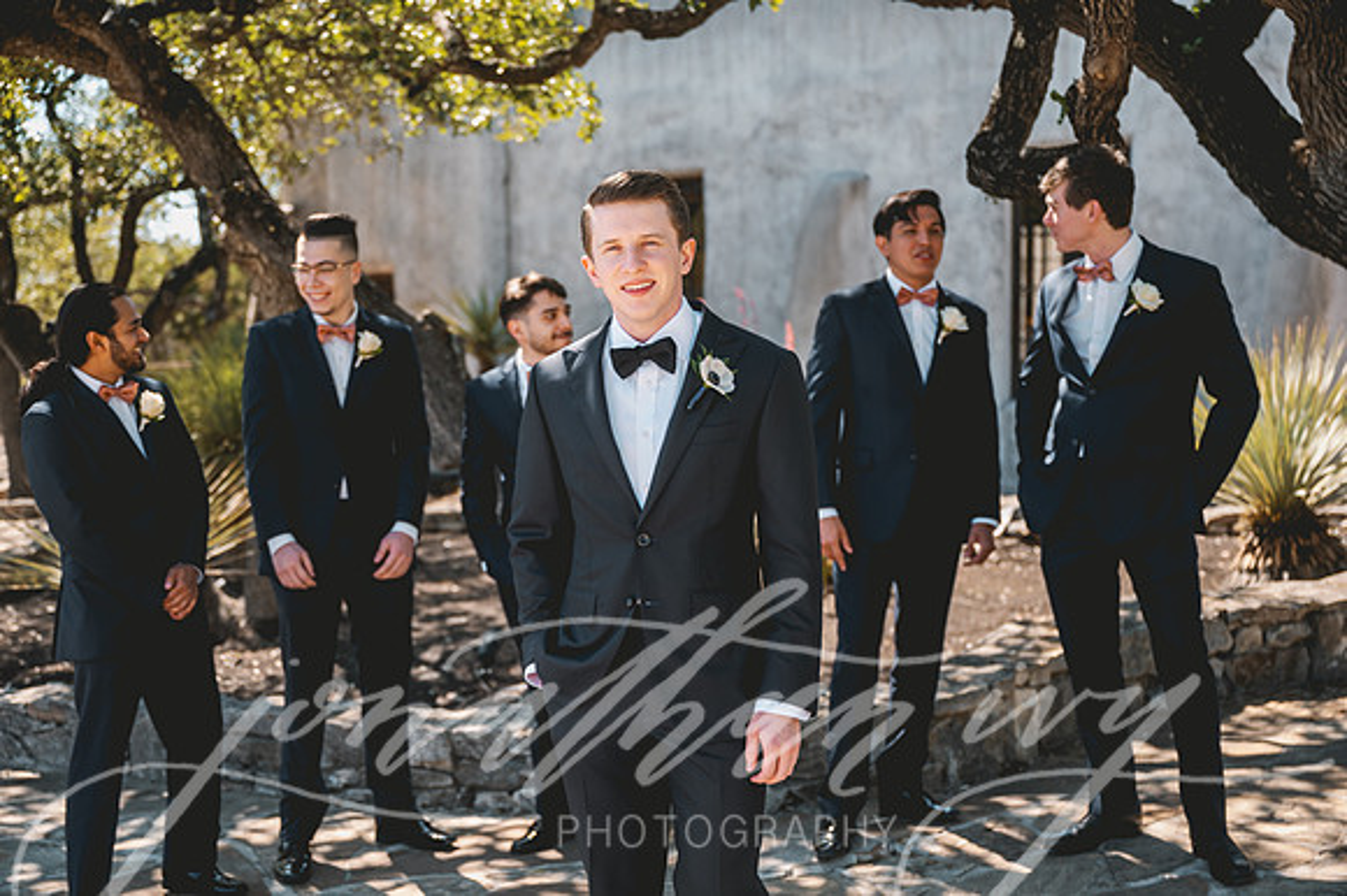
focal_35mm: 46
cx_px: 674
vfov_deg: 29.2
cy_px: 448
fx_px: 1720
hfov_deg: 42.8
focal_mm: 46
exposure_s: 1/800
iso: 160
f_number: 2.8
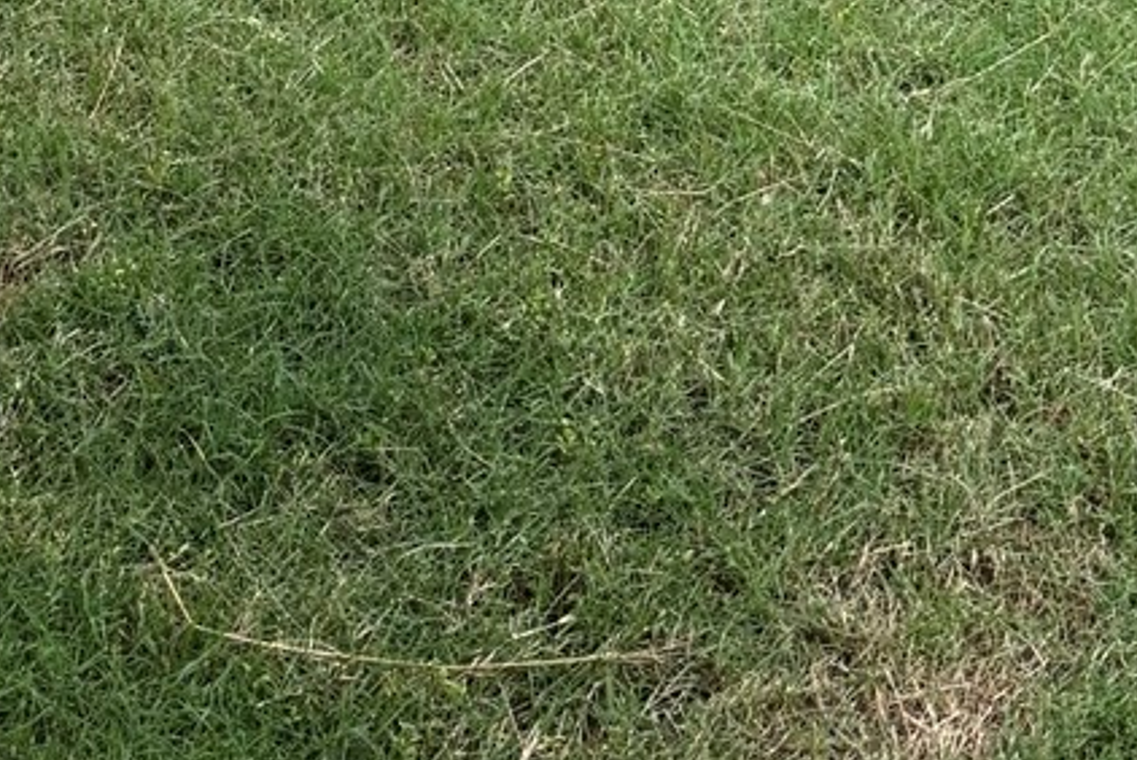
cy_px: -1127
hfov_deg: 16.8
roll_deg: +0.1
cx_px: 304
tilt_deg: -9.3
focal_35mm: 121
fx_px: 3824
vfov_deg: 9.8
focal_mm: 6.76
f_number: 1.78
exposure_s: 1/3584
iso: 100
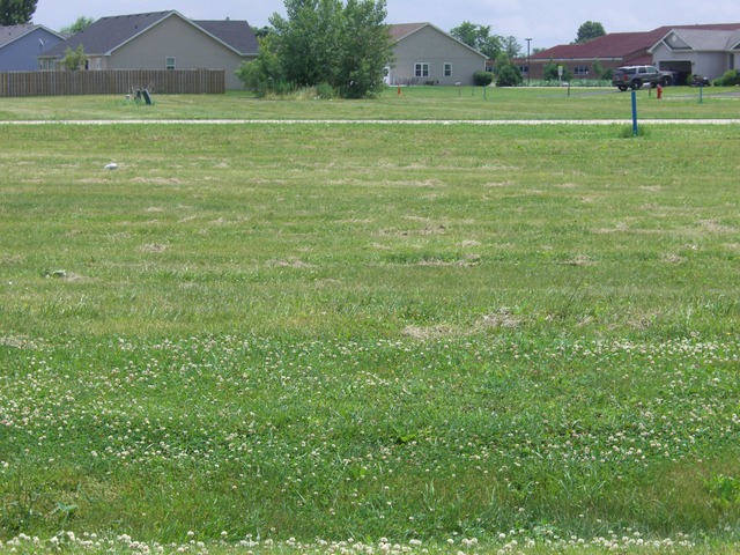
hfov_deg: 21.1
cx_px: 370
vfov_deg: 15.9
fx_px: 1988
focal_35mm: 93
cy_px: 278
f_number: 4.8
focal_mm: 19.4
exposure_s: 1/400
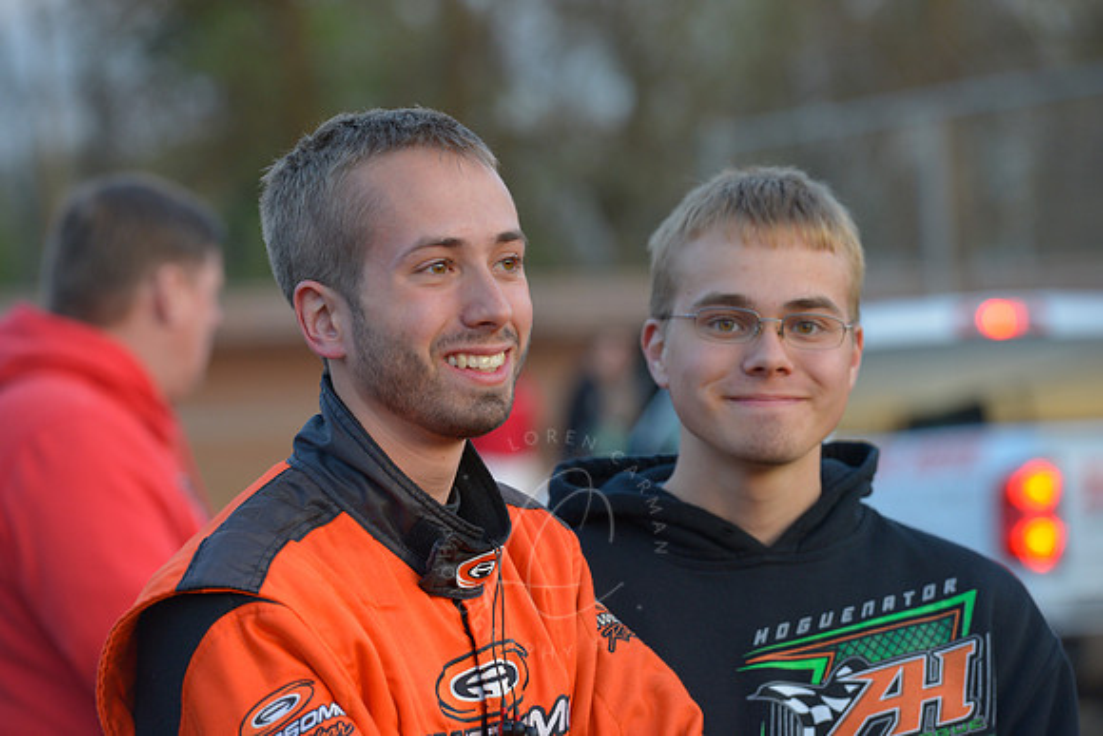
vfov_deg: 7.9
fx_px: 5363
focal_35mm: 175
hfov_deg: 11.7
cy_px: 368
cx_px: 552
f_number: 5
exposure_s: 1/250
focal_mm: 175
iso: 800
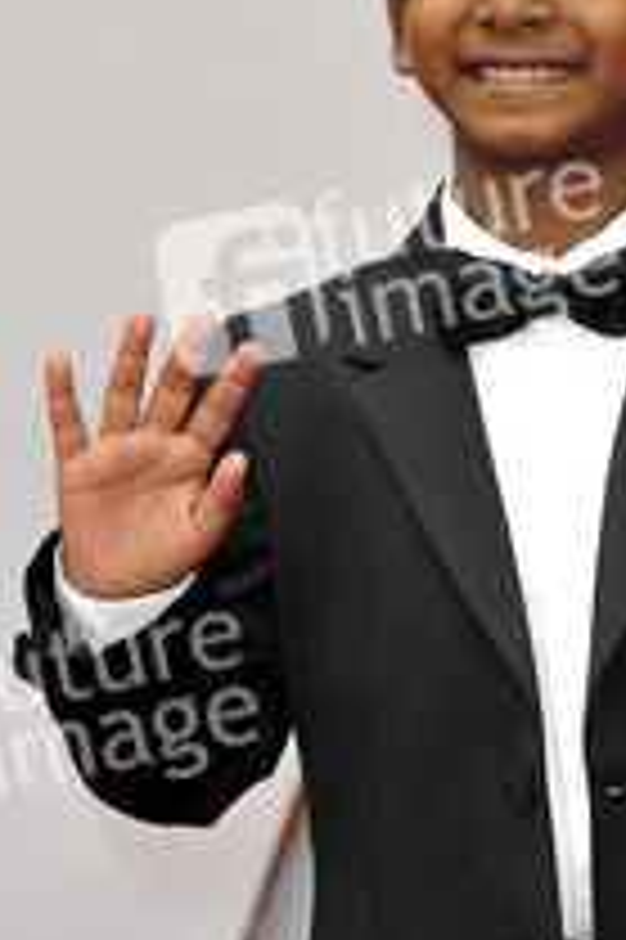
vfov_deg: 4.3
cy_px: 495
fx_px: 12514
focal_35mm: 479
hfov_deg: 2.9
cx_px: 520
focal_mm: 250
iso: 1000
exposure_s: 1/250
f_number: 8
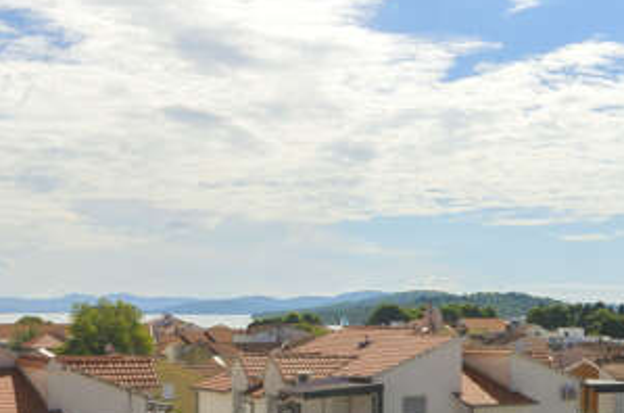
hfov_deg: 26.3
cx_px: 365
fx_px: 1332
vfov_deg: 17.3
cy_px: 389
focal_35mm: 77
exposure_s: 1/200
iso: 100
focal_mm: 20
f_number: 14
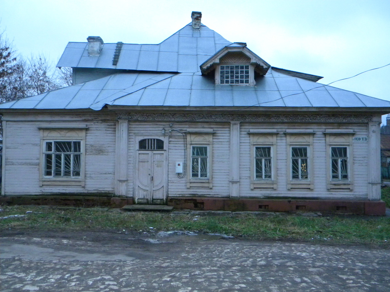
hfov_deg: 51.4
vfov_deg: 39.7
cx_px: 195
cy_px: 146
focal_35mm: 36
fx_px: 406
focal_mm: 6.4
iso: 630
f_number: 3.7
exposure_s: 1/30
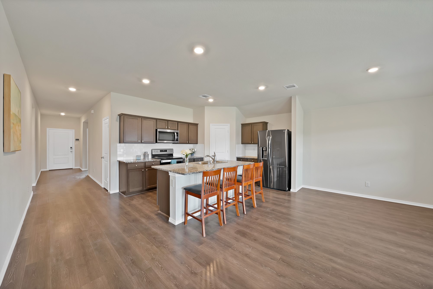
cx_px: 216
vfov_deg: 90.1
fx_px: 144
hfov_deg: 112.6
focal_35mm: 12
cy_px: 144
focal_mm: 12
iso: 640
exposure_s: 1/1.67
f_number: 9
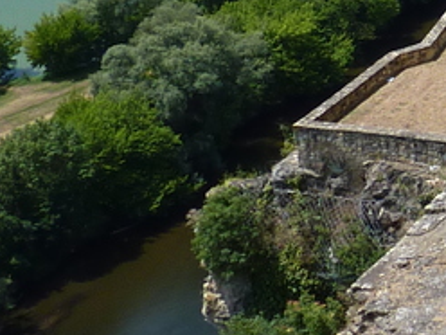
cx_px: 1023
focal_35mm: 121
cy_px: -126
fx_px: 1559
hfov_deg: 13.0
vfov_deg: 11.8
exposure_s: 1/400
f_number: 4.5
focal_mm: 4.1
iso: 80
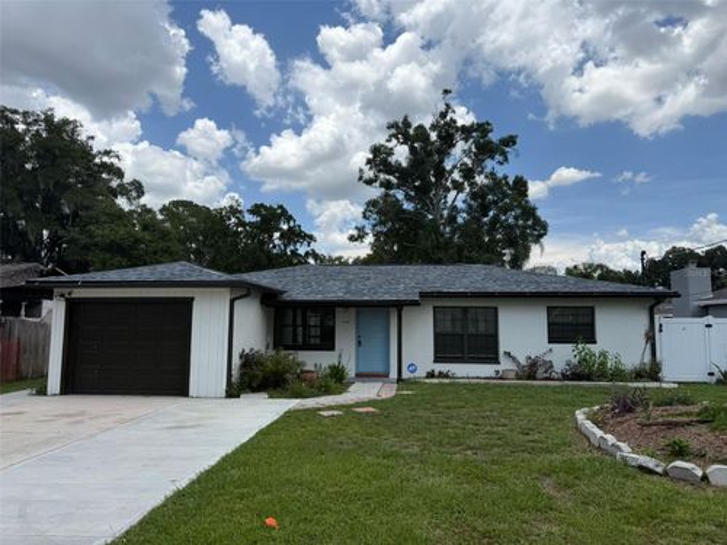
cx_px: 364
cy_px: 272
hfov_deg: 71.6
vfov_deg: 56.8
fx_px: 504
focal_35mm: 24
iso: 80
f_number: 1.78
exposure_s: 1/5714
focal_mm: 6.76
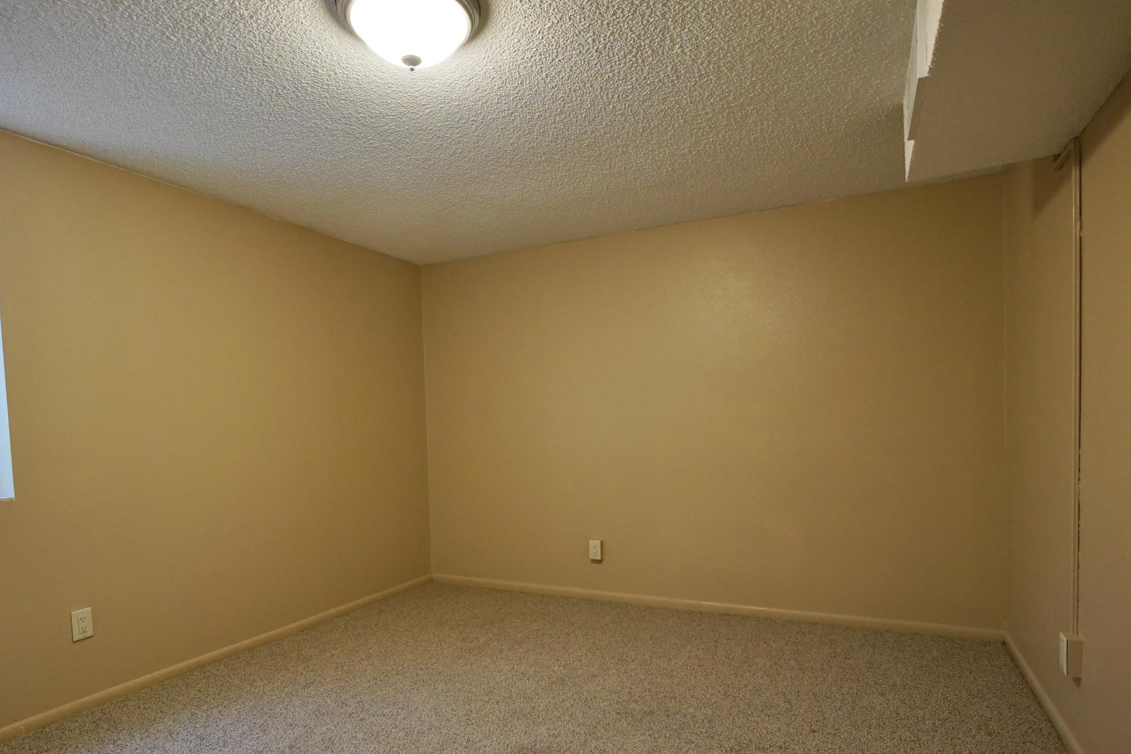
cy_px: 446
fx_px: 597
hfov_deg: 86.9
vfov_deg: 64.0
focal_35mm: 19
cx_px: 550
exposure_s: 1/160
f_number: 4
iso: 1600
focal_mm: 11
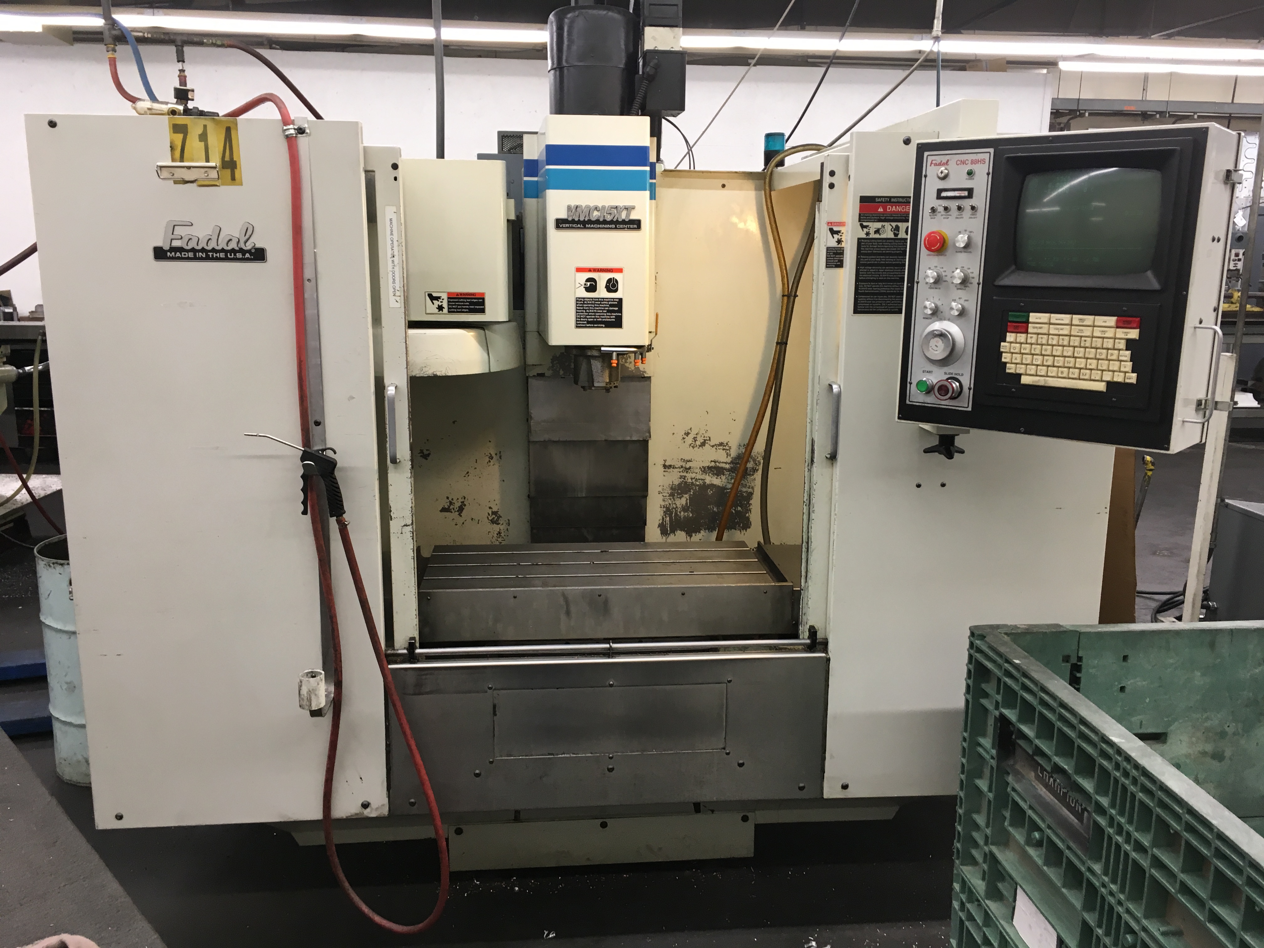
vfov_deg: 48.2
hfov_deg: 61.7
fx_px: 1059
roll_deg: -1.7
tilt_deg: -12.1
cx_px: 632
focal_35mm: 29
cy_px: 474
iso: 50
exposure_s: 1/30
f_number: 2.2
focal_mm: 4.15
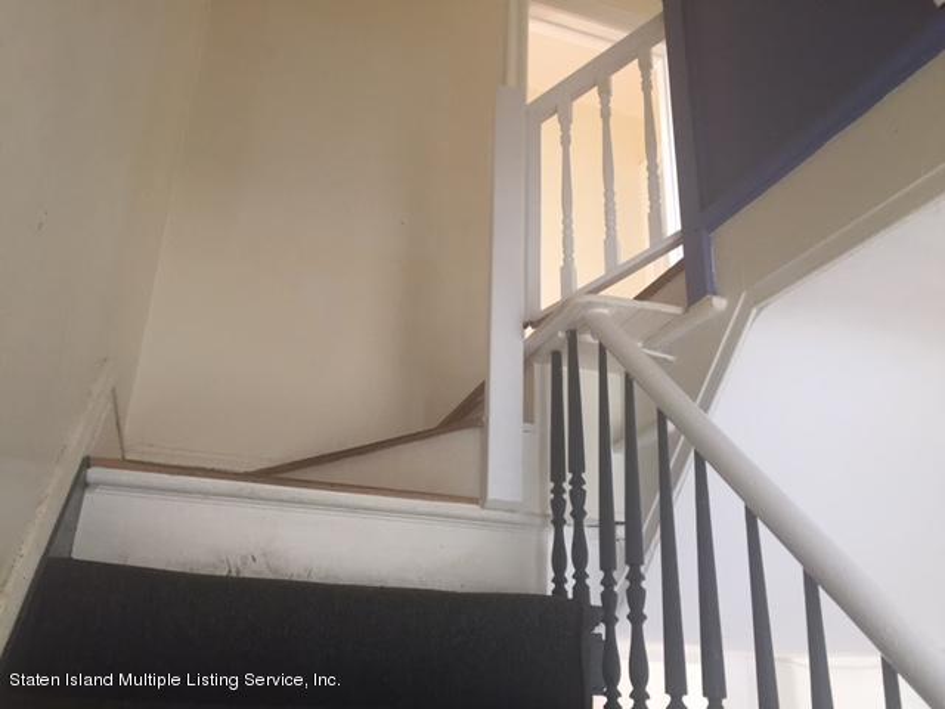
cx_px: 472
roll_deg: -2.4
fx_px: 792
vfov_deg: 48.2
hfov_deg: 61.7
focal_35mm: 29
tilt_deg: +20.5
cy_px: 354
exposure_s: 1/30
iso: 50
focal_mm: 4.15
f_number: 2.2
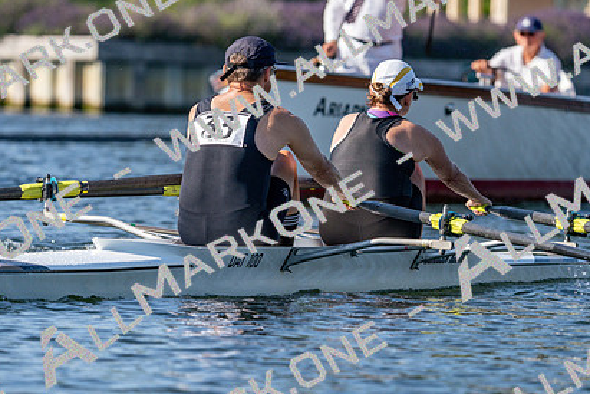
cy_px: 166
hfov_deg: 4.5
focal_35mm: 457
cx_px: 332
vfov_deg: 3.0
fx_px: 7489
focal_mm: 324
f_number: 6.3
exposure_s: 1/1600
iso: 320
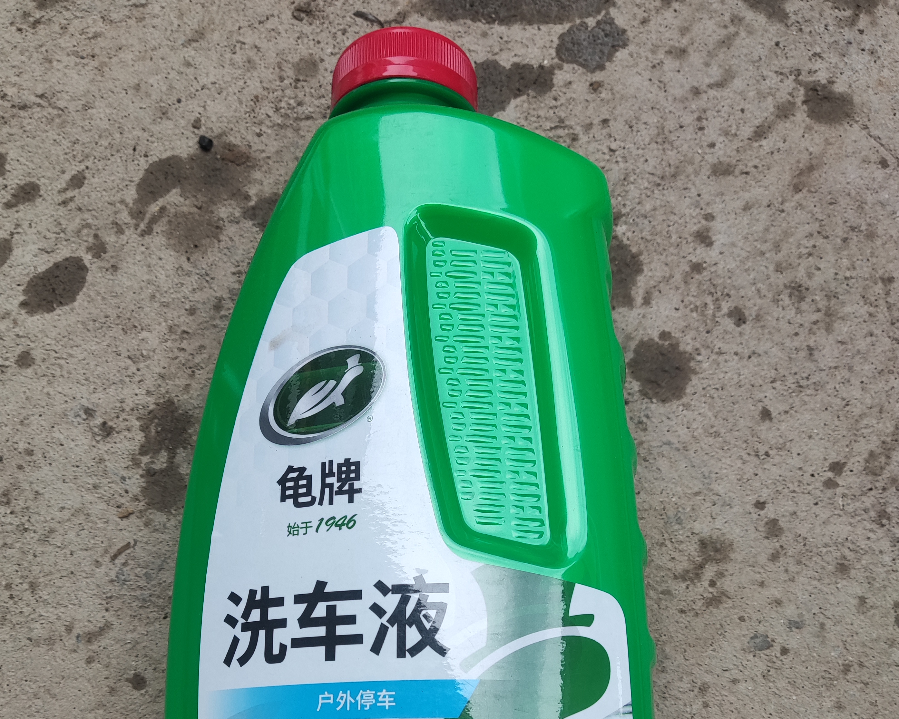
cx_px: 437
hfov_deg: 51.5
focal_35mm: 35
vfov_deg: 40.2
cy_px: 595
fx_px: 931
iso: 84
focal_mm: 4.71
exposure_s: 1/100
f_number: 1.79
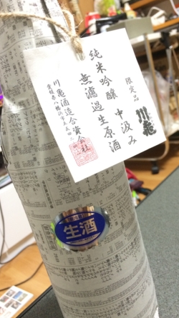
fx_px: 270
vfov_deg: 61.0
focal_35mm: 32
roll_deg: +17.4
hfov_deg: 36.6
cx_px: 102
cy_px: 158
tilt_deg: -17.7
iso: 320
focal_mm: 4.15
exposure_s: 1/24
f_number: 2.2
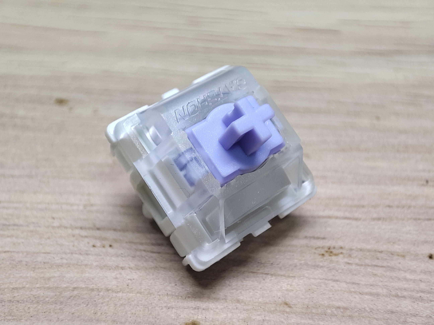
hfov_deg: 39.7
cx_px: 217
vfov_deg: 30.3
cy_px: 162
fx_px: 602
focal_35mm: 48
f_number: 2.4
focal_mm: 4.03
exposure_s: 1/50
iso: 111
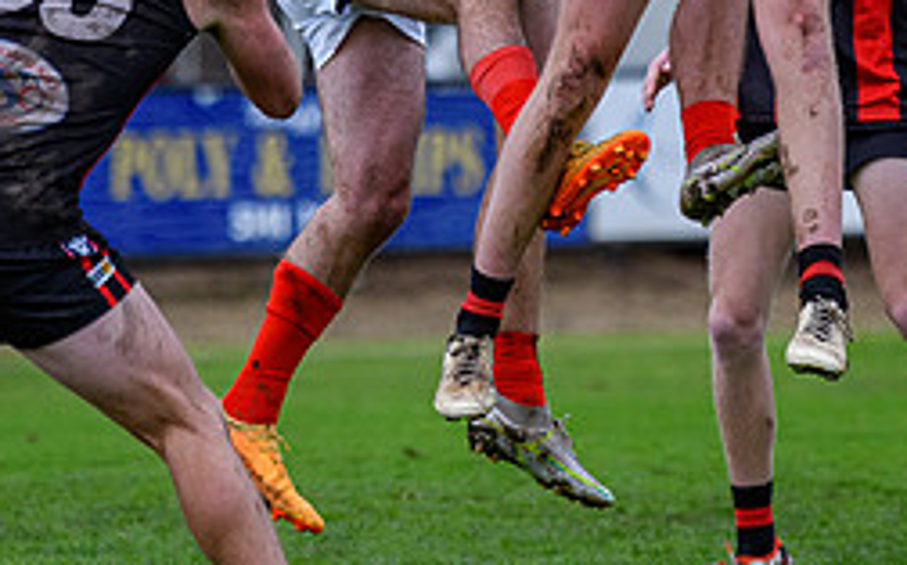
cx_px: 547
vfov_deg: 1.9
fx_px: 16769
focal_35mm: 679
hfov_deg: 3.1
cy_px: -158
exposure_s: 1/4000
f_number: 2.8
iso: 640
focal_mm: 165
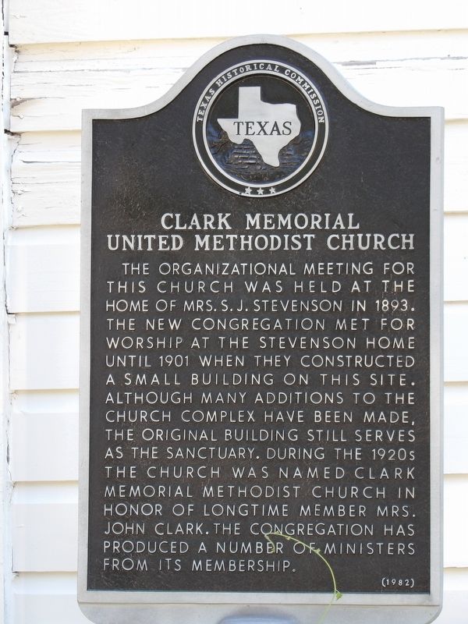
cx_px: 234
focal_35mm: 222
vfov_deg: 8.9
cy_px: 312
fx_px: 4002
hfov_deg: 6.7
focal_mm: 39.8
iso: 181
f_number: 4.5
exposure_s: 1/100
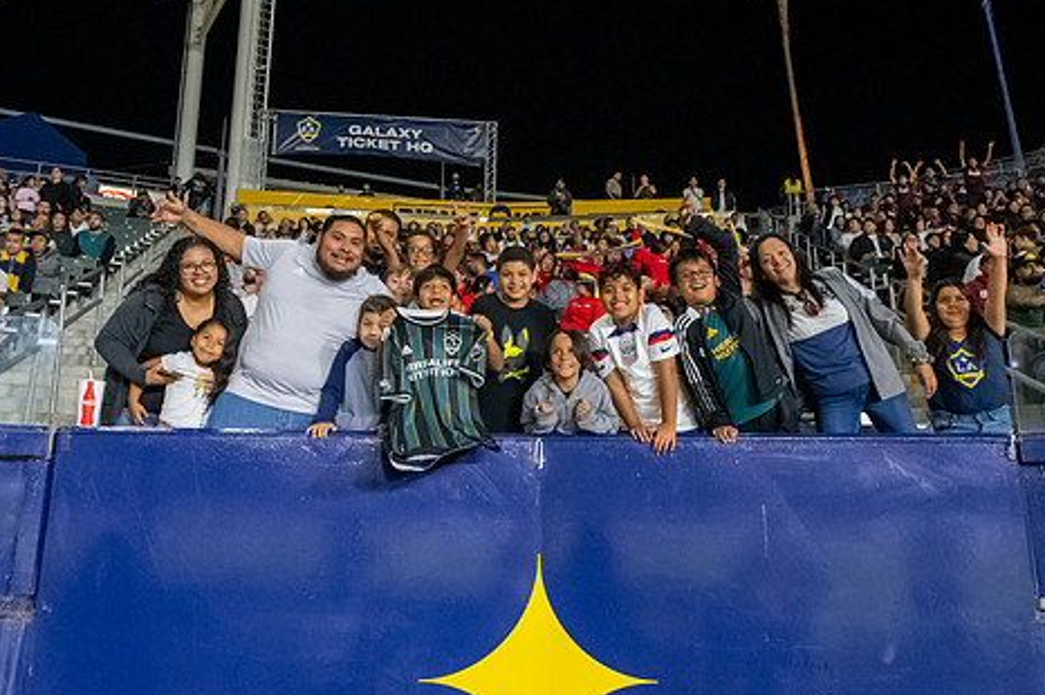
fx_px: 928
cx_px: 506
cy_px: 303
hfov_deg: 58.7
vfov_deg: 41.0
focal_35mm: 32
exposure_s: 1/250
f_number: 8
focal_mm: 24
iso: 14400
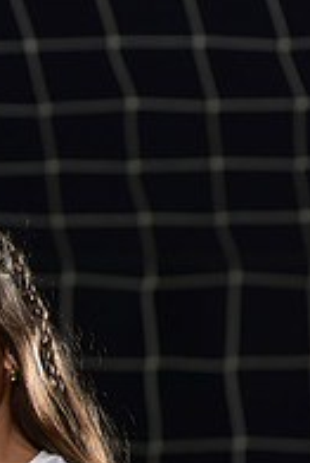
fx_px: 7645
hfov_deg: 2.3
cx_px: -105
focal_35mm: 593
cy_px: 640
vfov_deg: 3.5
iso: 1000
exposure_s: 1/200
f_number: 5
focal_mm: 200
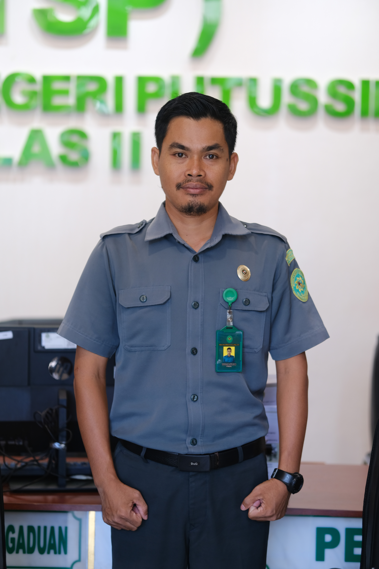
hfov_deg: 16.3
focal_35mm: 84
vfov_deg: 24.2
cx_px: 190
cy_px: 284
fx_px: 1326
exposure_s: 1/125
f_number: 1.4
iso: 200
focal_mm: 56
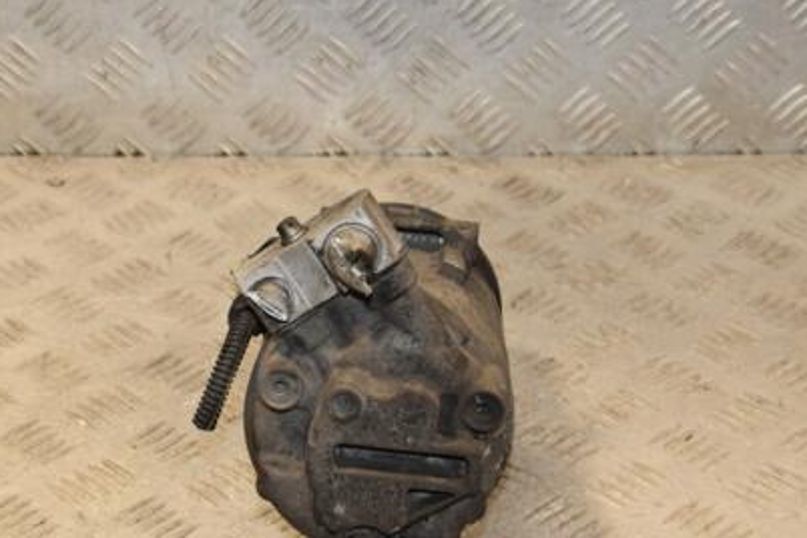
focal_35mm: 94
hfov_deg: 21.7
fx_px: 2107
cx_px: 337
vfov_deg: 14.5
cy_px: 331
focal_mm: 42
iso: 800
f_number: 7.1
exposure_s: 1/200
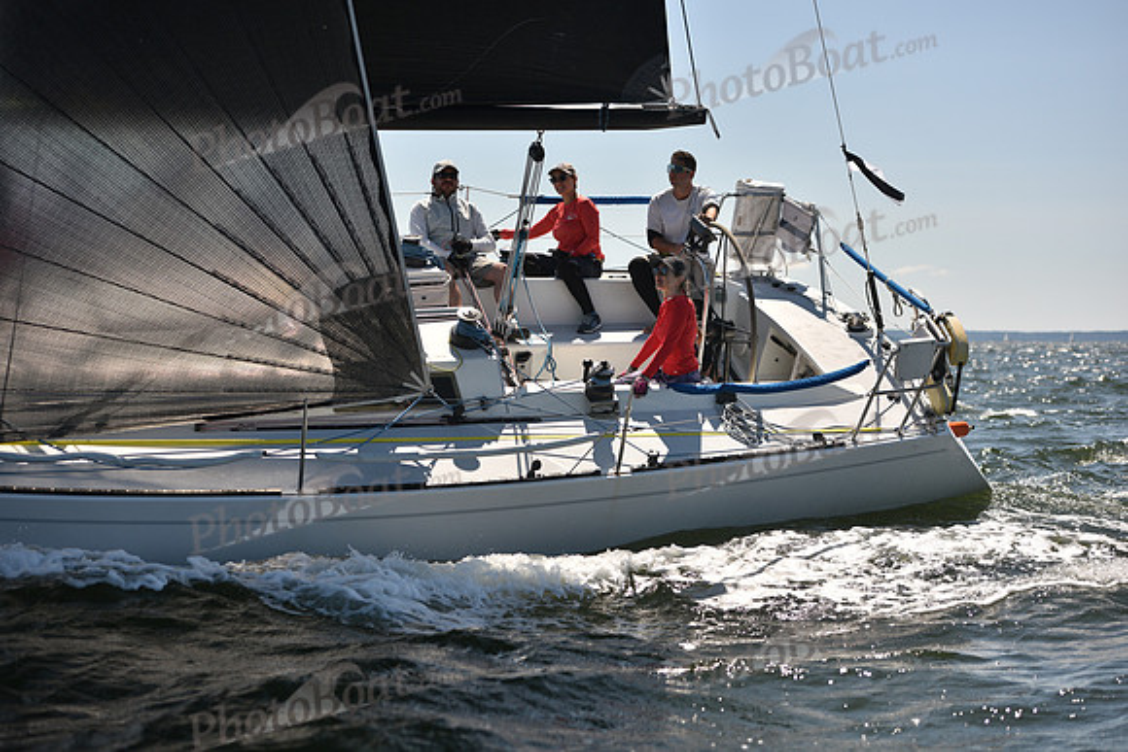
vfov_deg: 19.5
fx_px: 2194
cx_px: 564
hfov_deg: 28.8
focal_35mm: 70
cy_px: 376
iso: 250
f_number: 3.5
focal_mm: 70
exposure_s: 1/1600
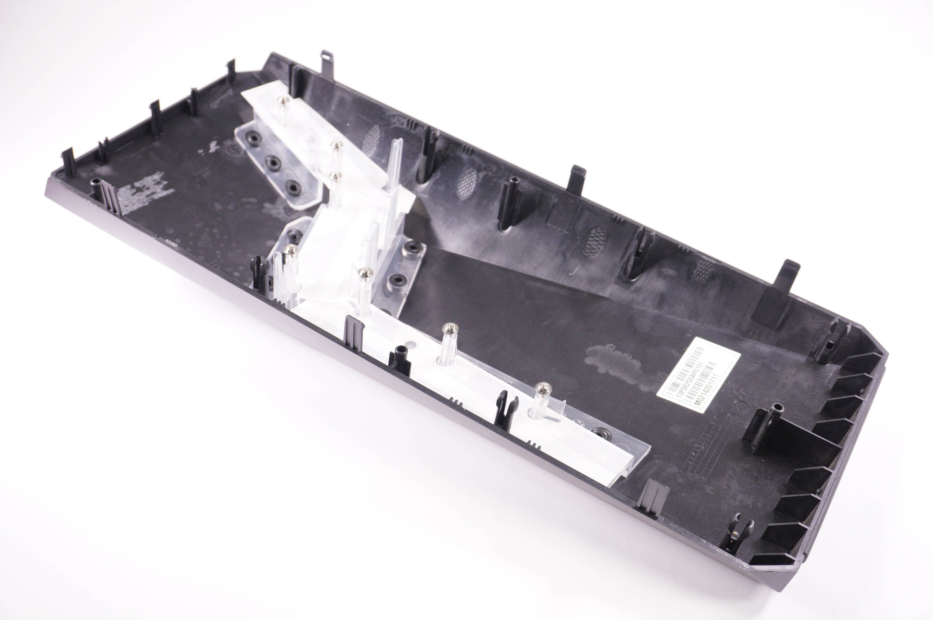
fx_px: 971
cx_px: 466
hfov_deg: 51.3
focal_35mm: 38
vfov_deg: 35.4
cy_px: 310
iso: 800
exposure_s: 1/250
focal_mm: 25
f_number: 5.6
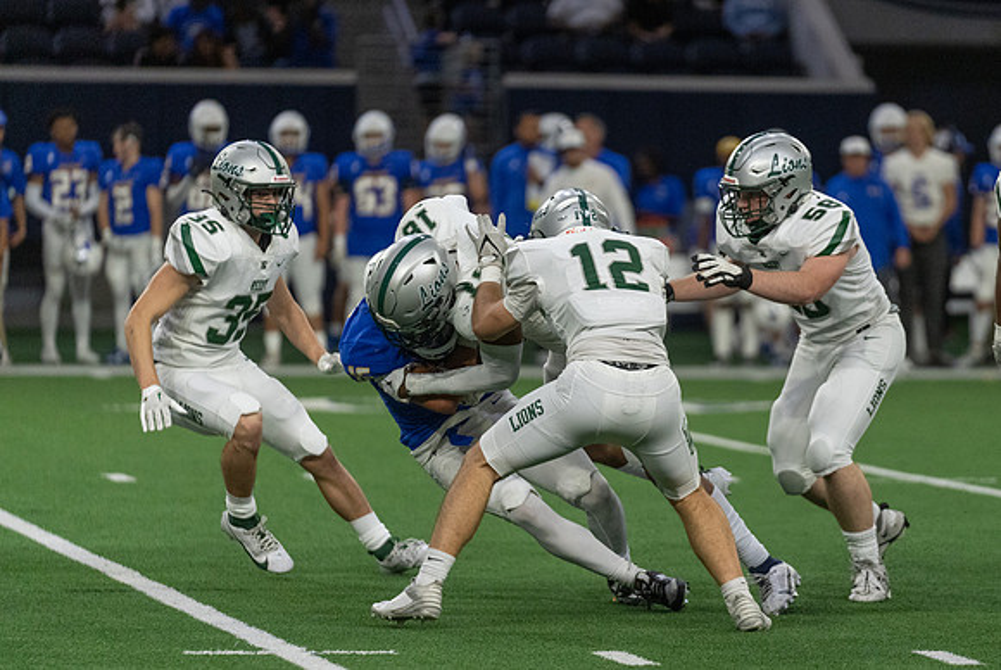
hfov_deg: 7.6
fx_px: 7501
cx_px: 657
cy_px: 333
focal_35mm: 269
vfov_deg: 5.1
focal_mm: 200
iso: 3200
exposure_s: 1/1250
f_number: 2.8
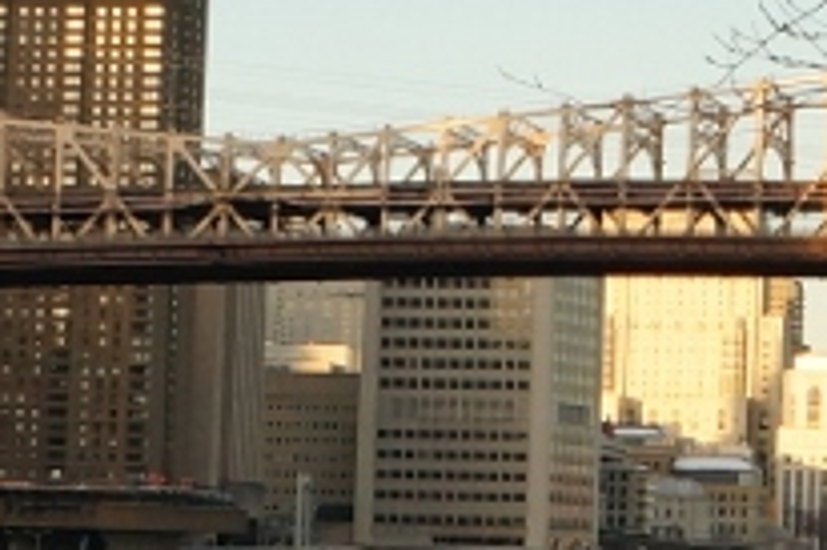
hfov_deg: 12.2
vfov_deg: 8.4
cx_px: 1024
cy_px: 205
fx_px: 3764
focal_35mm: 164
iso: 800
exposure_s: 1/250
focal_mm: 22
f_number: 8
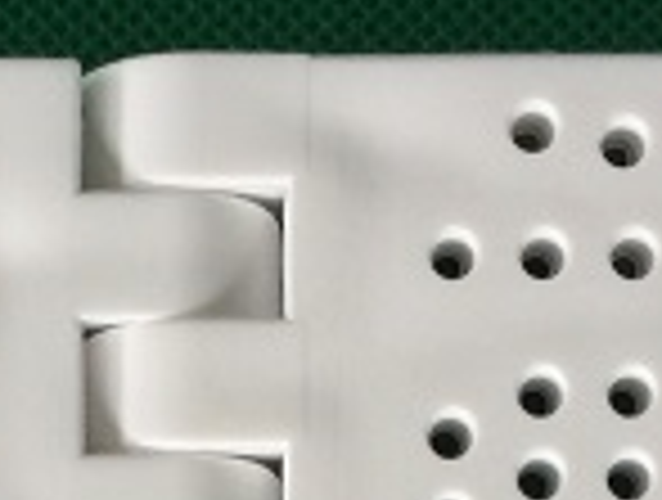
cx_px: 45
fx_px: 3182
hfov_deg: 11.8
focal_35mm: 166
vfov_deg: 8.2
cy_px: 1261
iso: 40
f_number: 2.2
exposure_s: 1/100
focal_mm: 4.12
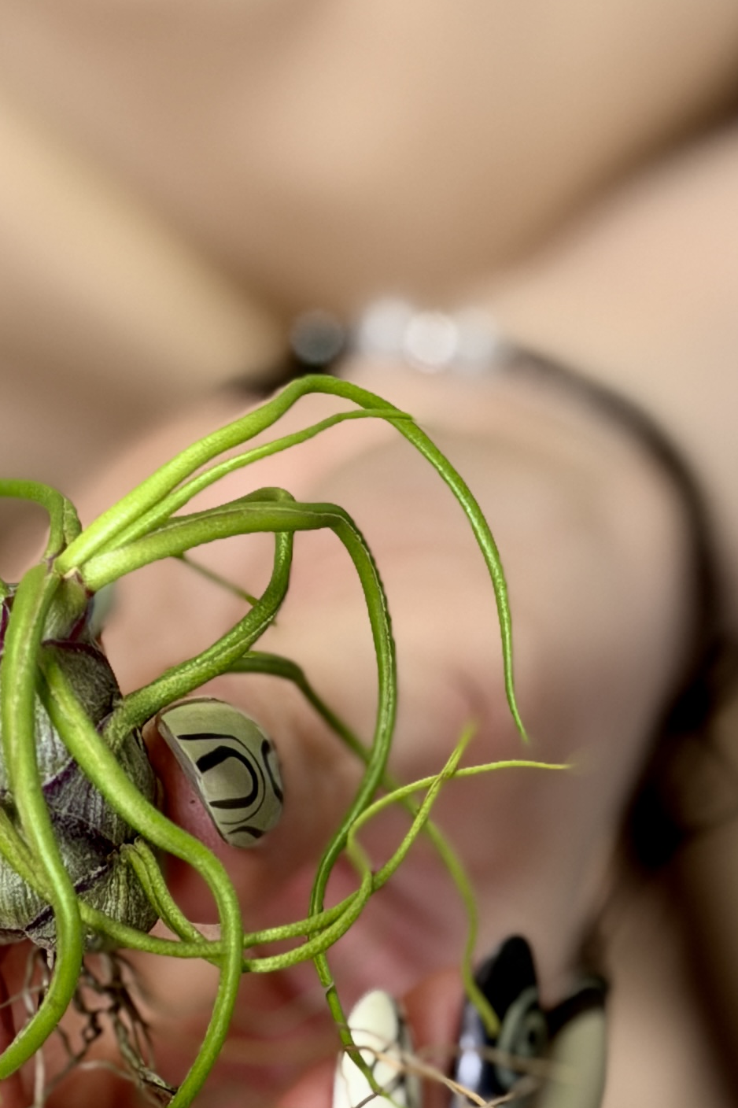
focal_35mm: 143
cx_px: -13
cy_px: 808
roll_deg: -3.3
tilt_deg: -28.6
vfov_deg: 14.3
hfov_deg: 9.5
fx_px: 4399
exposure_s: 1/151
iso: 50
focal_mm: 6.76
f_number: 1.78
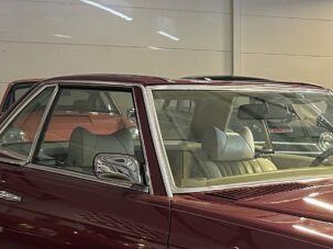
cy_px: 210
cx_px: 335
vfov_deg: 16.6
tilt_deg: -8.2
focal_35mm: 88
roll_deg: -1.8
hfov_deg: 21.5
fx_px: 846
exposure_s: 1/50
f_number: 1.5
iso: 320
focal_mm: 5.7
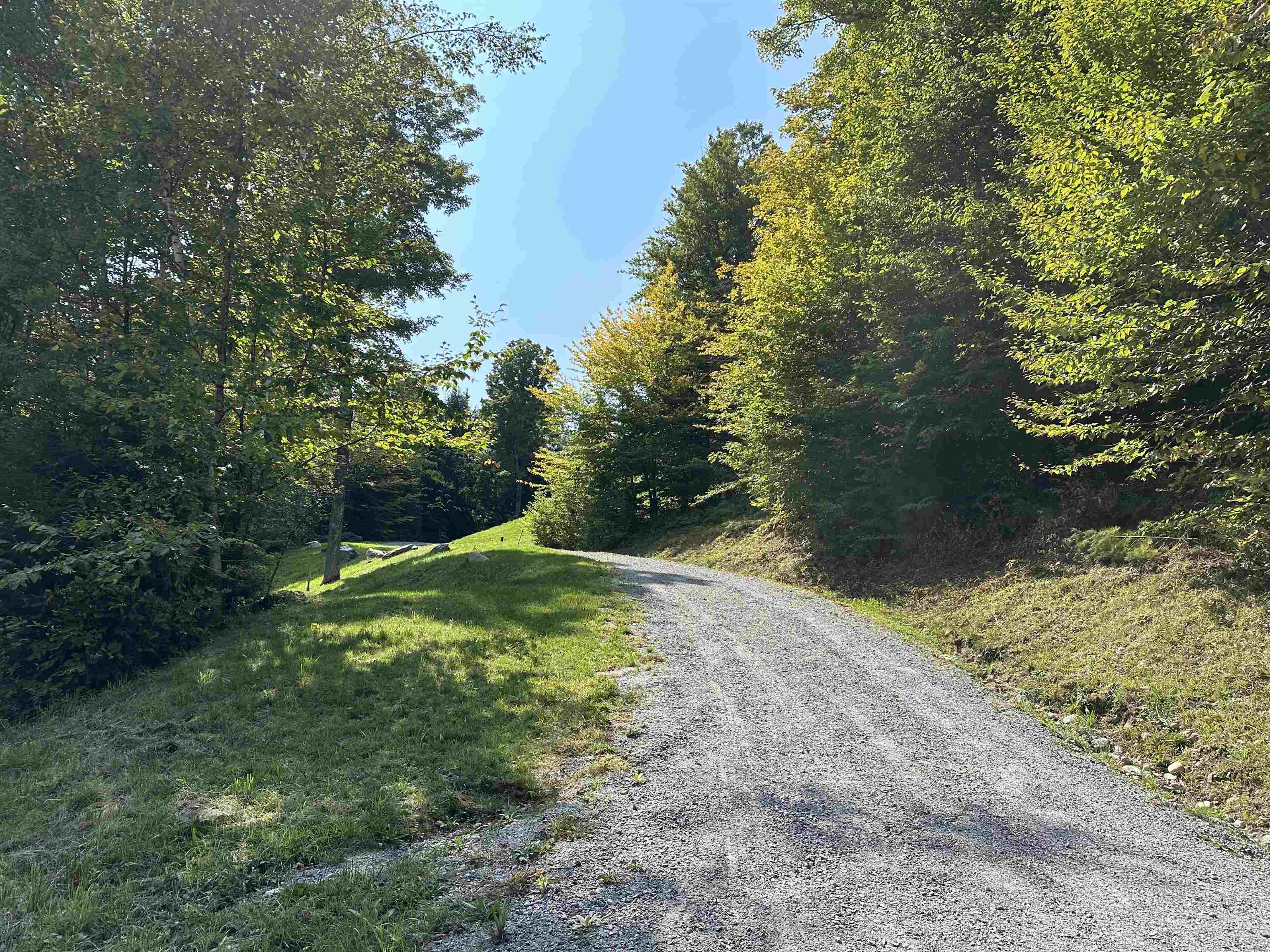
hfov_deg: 71.6
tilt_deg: +12.1
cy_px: 476
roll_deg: -4.6
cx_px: 635
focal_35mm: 24
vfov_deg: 56.8
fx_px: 881
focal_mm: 6.86
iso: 80
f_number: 1.78
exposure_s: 1/2732
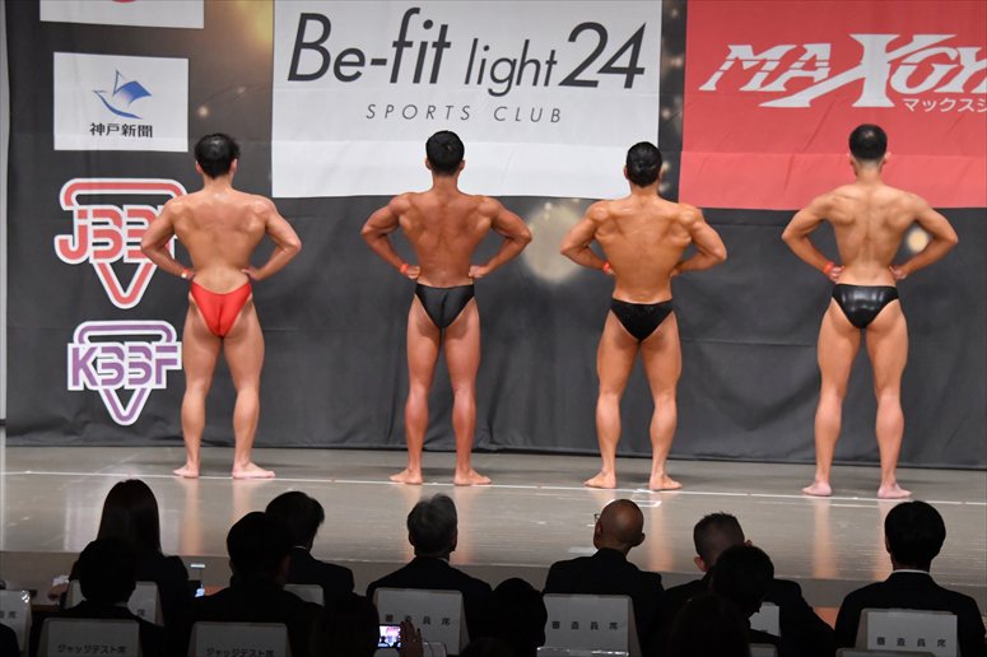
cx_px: 494
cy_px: 328
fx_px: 3782
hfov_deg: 14.9
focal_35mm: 138
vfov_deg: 9.9
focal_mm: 92
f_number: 5.6
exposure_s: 1/400
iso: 6400
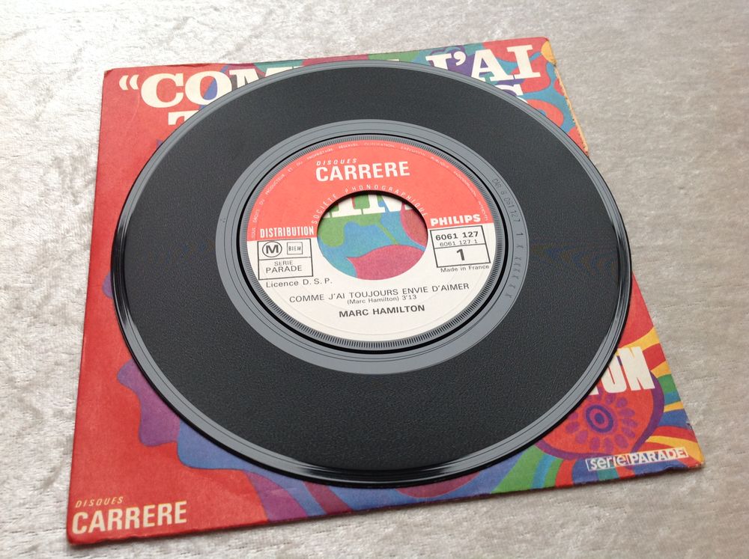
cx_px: 374
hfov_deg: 52.7
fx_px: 756
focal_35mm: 35
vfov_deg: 40.6
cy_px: 280
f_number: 2.4
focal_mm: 4.28
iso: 50
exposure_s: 1/20
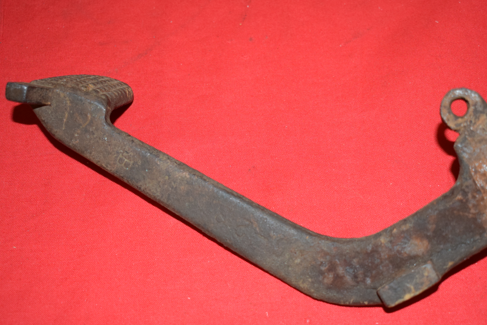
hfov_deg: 35.0
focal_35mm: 57
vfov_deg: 23.8
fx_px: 771
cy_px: 187
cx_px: 273
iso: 1250
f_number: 5
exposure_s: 1/200
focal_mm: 32
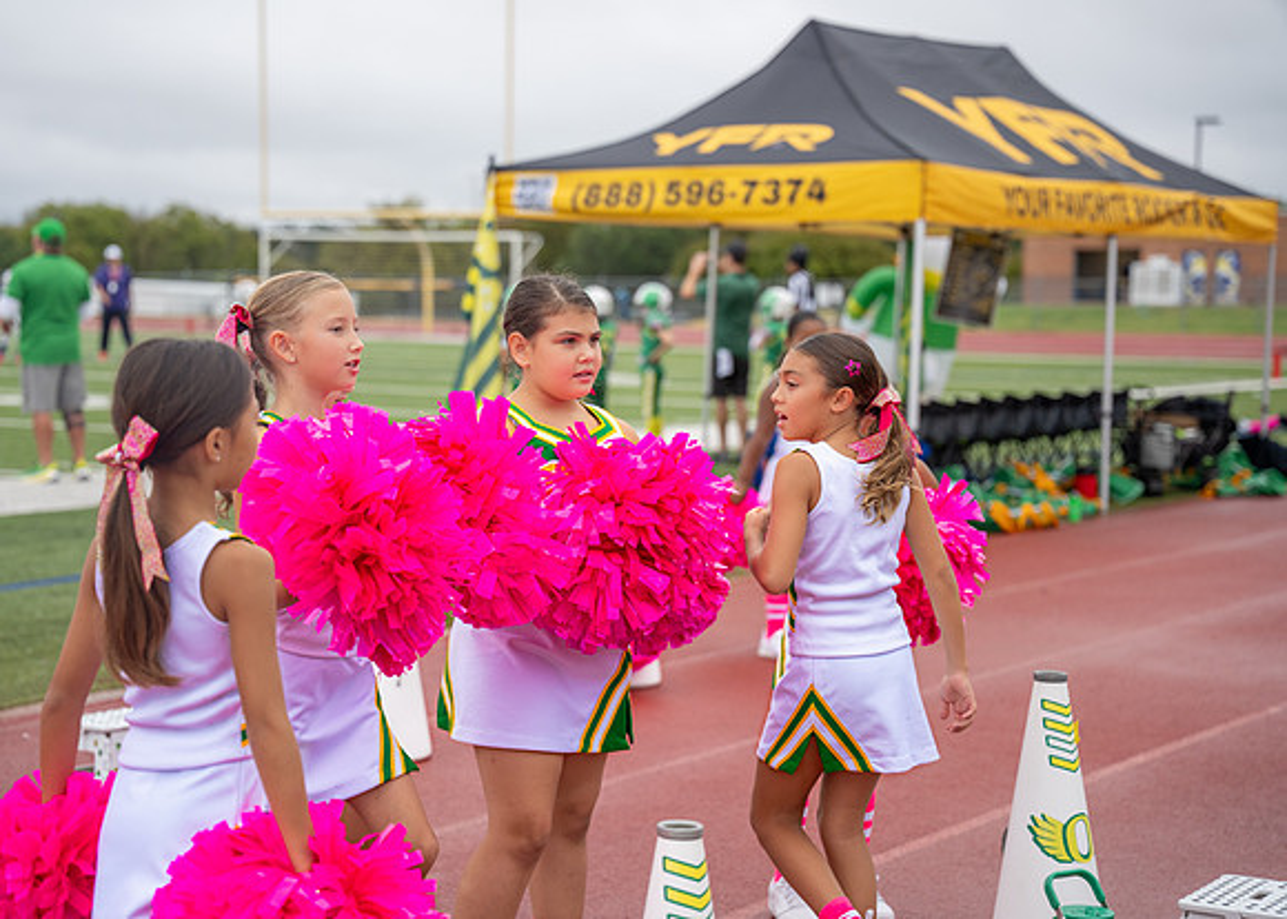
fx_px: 2680
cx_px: 598
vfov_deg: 19.4
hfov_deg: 27.0
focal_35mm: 73
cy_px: 460
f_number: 2.8
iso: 320
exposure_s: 1/1600
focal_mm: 70
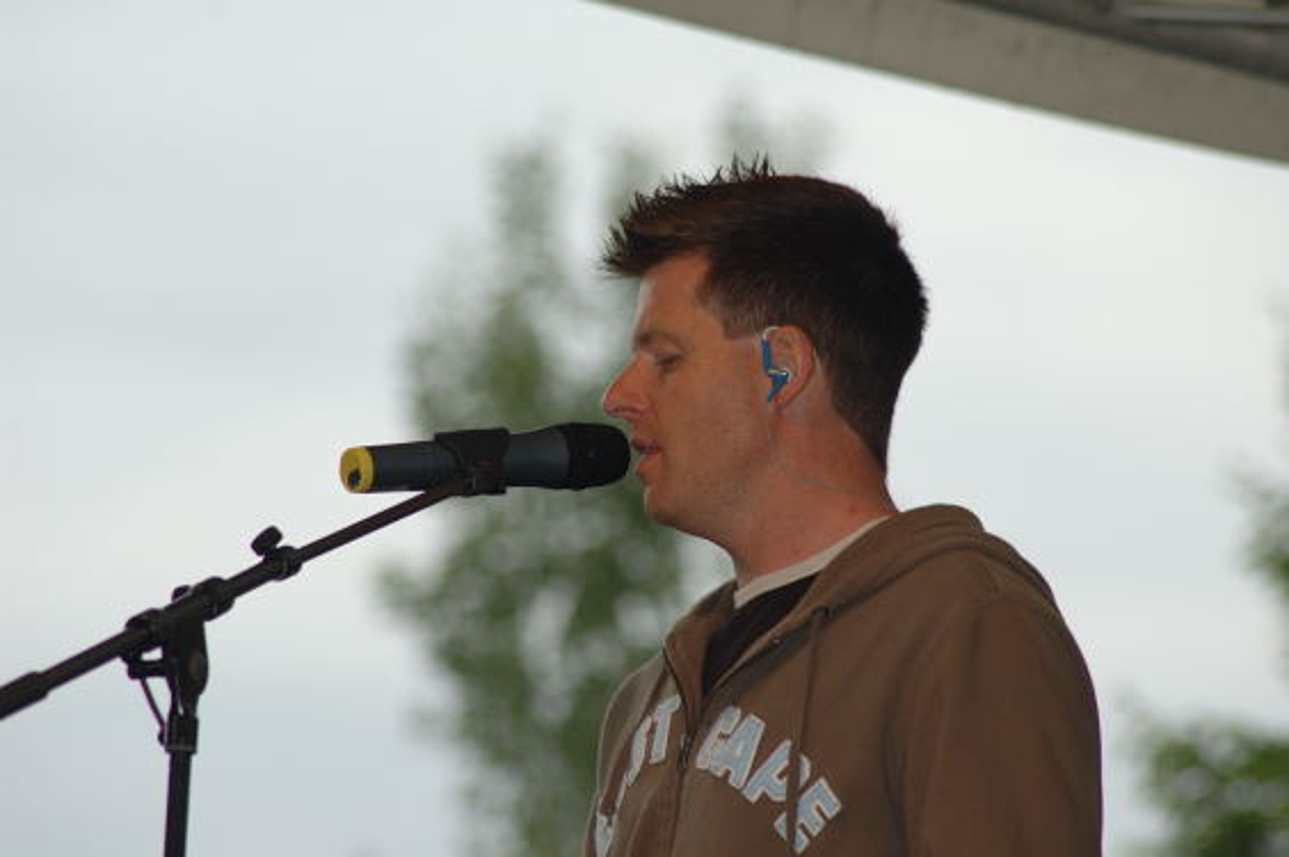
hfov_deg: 6.9
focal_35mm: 300
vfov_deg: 4.6
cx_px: 644
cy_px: 428
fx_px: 10732
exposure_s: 1/125
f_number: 5.6
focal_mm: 200
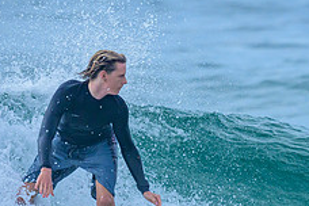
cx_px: 178
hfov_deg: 0.8
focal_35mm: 2731
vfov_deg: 0.5
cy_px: 196
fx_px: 23439
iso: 360
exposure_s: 1/3200
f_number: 6.3
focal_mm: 800
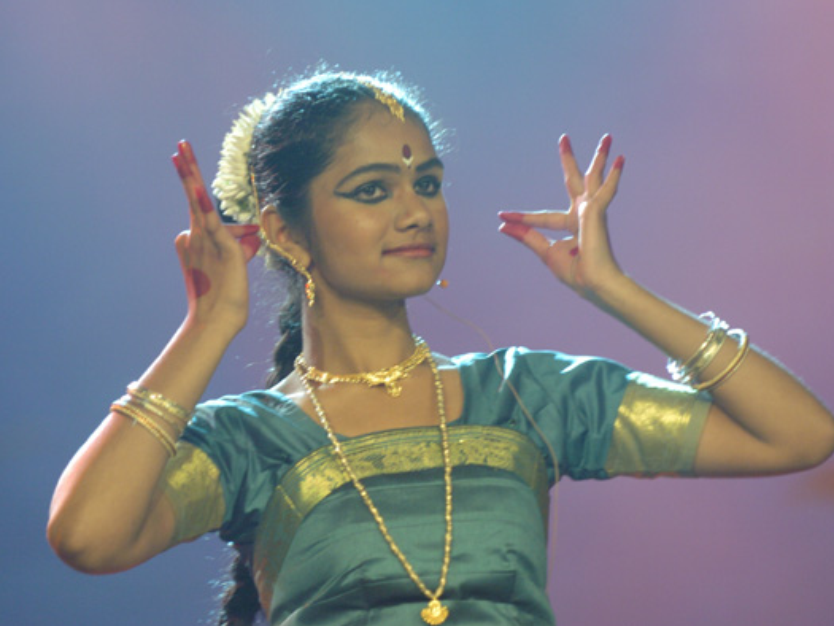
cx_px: 400
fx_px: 6338
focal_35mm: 263
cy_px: 314
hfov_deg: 7.5
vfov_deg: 5.7
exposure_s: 1/100
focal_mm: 160
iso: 800
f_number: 2.8
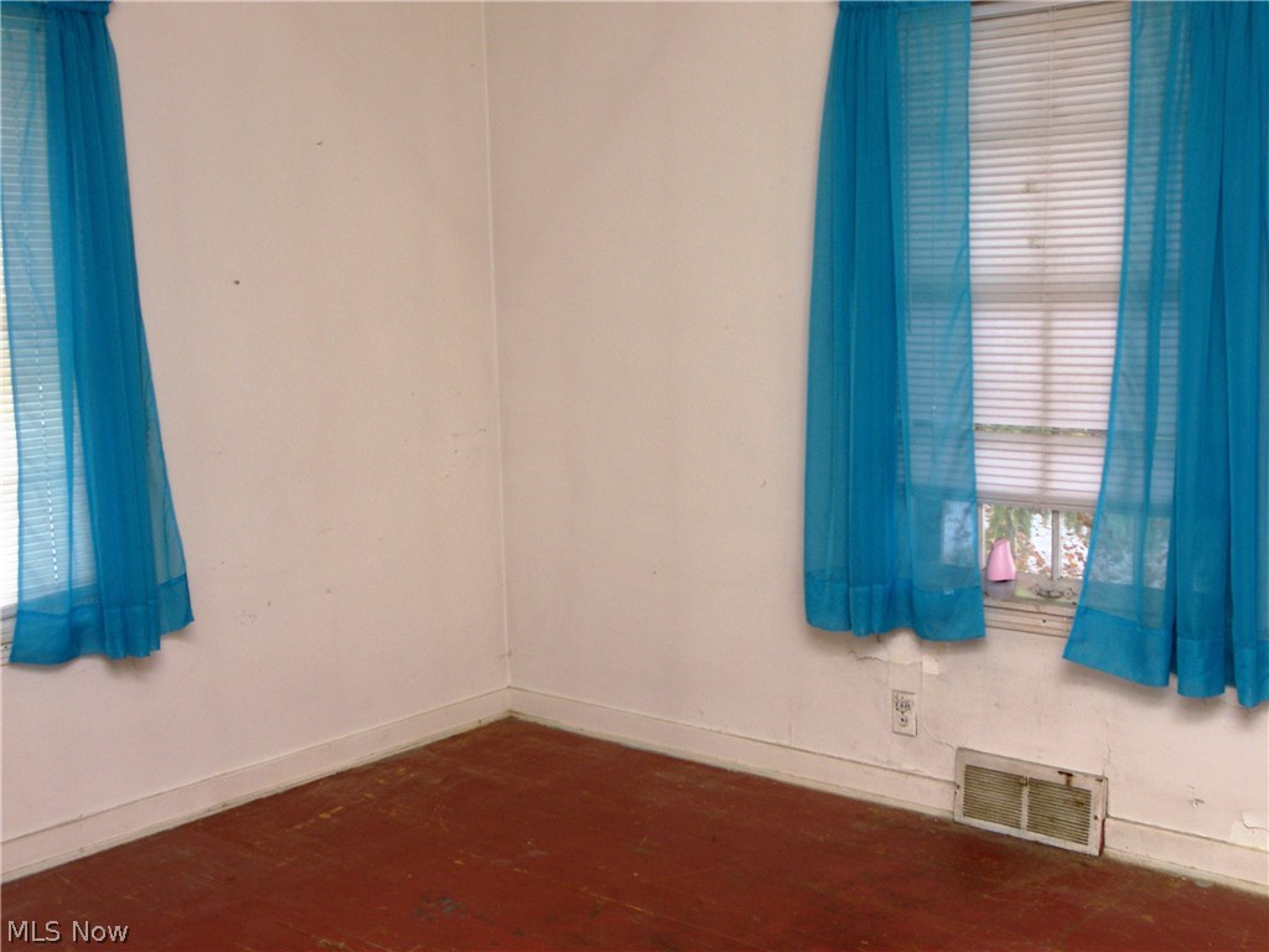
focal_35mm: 43
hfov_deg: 43.9
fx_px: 1576
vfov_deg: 33.6
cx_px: 634
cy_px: 476
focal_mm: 9.1
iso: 100
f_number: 3.6
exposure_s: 1/40
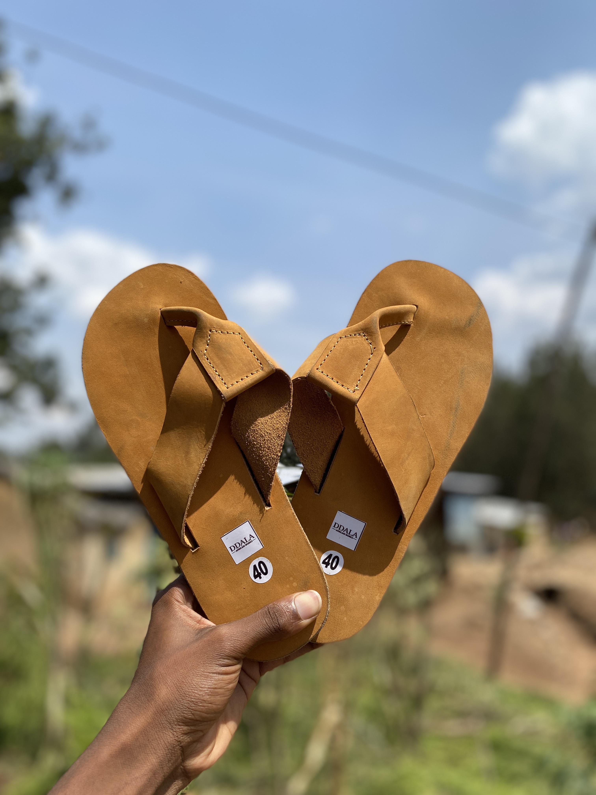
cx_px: 298
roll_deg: -0.2
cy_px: 398
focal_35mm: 26
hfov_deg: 53.1
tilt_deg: +8.0
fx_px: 597
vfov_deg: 67.3
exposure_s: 1/3205
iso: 32
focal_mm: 4.25
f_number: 1.8
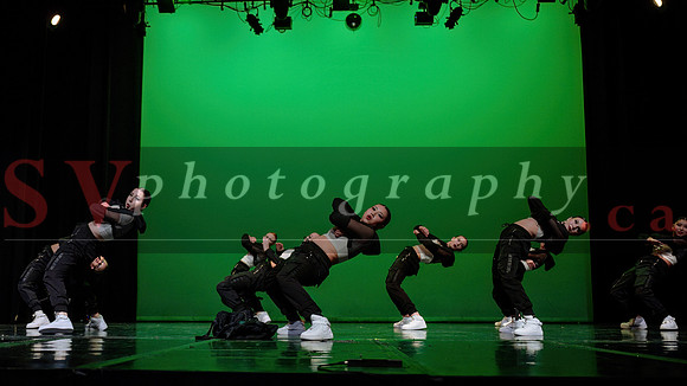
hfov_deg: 49.6
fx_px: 738
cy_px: 204
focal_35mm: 41
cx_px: 275
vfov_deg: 29.3
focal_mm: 32
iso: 1600
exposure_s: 1/270
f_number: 2.8
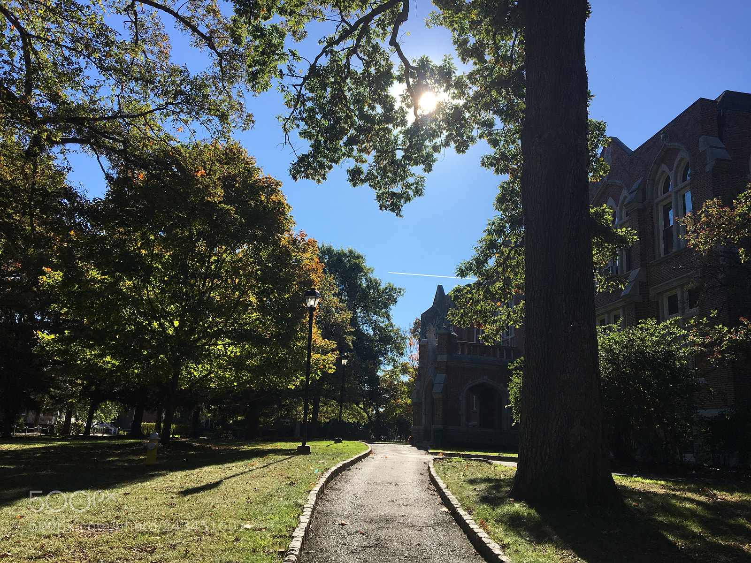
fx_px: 629
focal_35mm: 29
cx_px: 376
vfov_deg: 48.2
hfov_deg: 61.7
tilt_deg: +15.5
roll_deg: -4.8
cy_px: 282
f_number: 2.2
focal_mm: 4.15
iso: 25
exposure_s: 1/1374
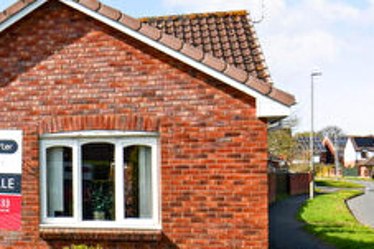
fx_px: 768
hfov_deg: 23.1
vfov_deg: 18.4
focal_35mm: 74
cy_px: 144
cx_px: -155
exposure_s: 1/250
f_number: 8
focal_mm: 16
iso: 125
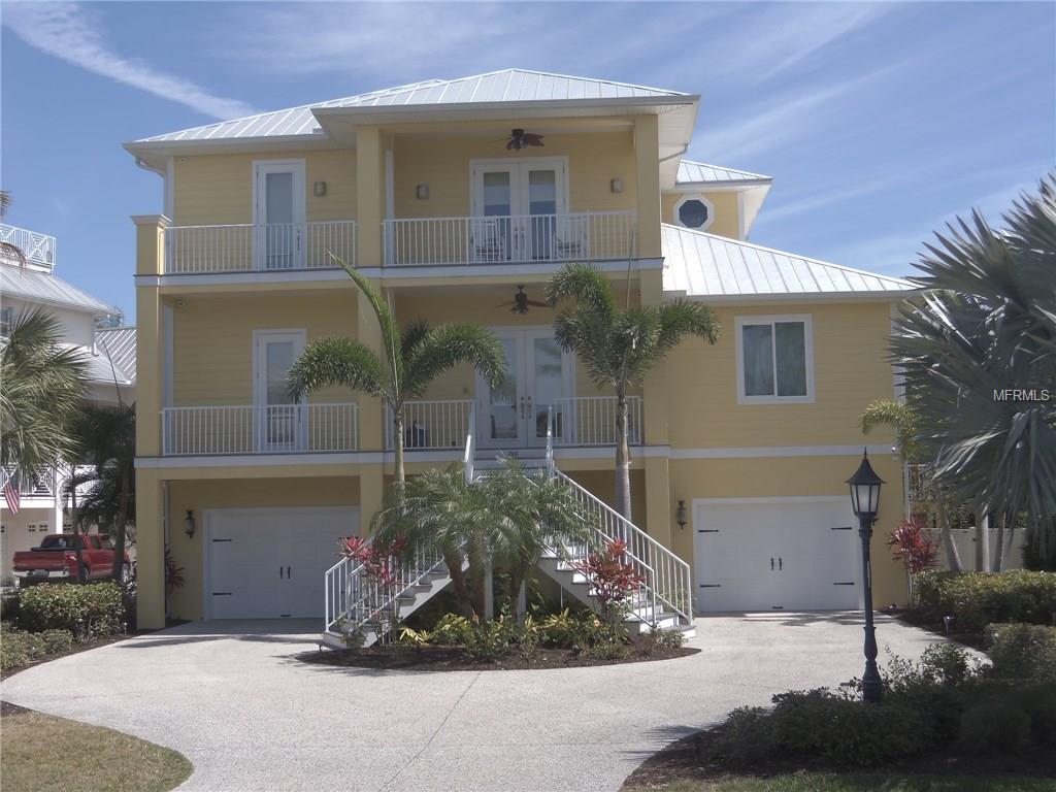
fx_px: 1495
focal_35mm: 49
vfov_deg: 29.7
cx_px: 528
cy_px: 396
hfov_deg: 38.9
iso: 64
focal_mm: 8.7
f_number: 4.6
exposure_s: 1/320
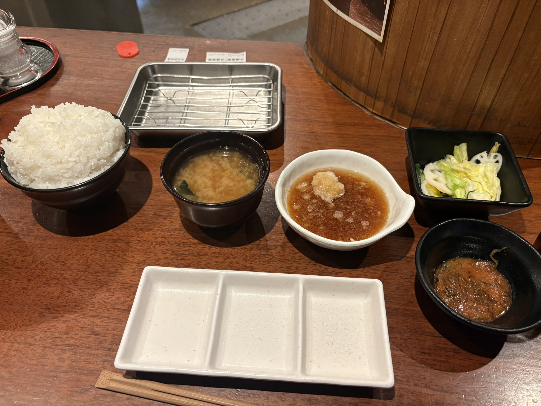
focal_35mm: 26
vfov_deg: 53.1
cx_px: 270
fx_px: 406
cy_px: 203
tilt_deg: -48.5
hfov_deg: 67.3
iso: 200
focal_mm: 5.96
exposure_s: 1/60
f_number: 1.6
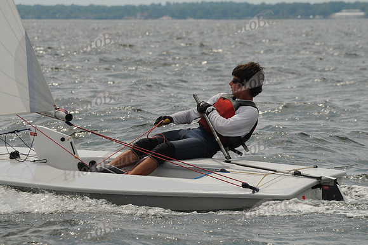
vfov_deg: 4.9
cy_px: 122
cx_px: 184
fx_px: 2833
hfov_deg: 7.4
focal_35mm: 278
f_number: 8
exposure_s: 1/800
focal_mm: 185
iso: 200
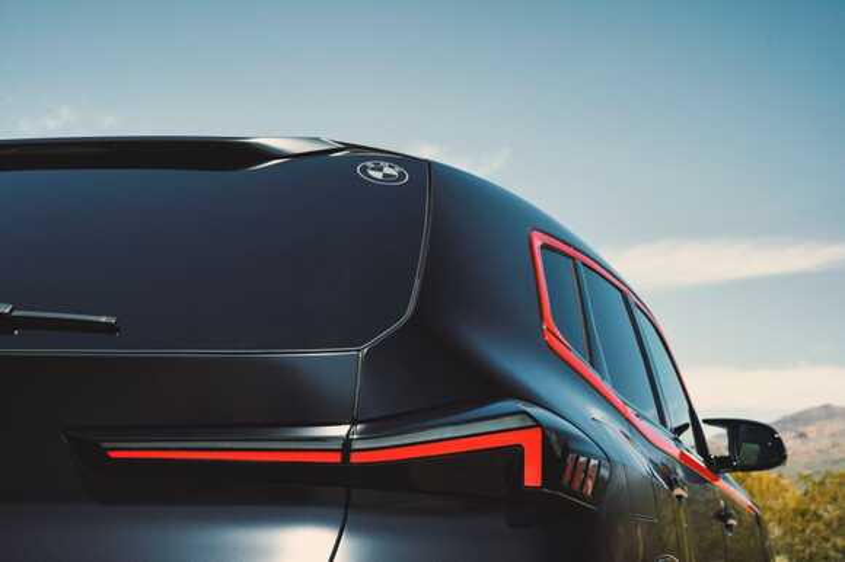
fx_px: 1407
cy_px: 281
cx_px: 422
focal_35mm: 60
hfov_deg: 33.4
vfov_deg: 22.6
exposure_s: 1/160
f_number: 9
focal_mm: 60
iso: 400
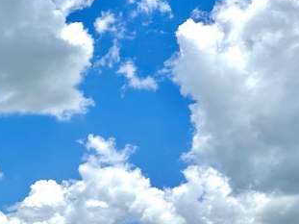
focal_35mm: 79
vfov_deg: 17.4
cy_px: 301
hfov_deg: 20.4
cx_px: -175
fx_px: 682
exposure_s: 1/8197
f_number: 1.78
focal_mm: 6.86
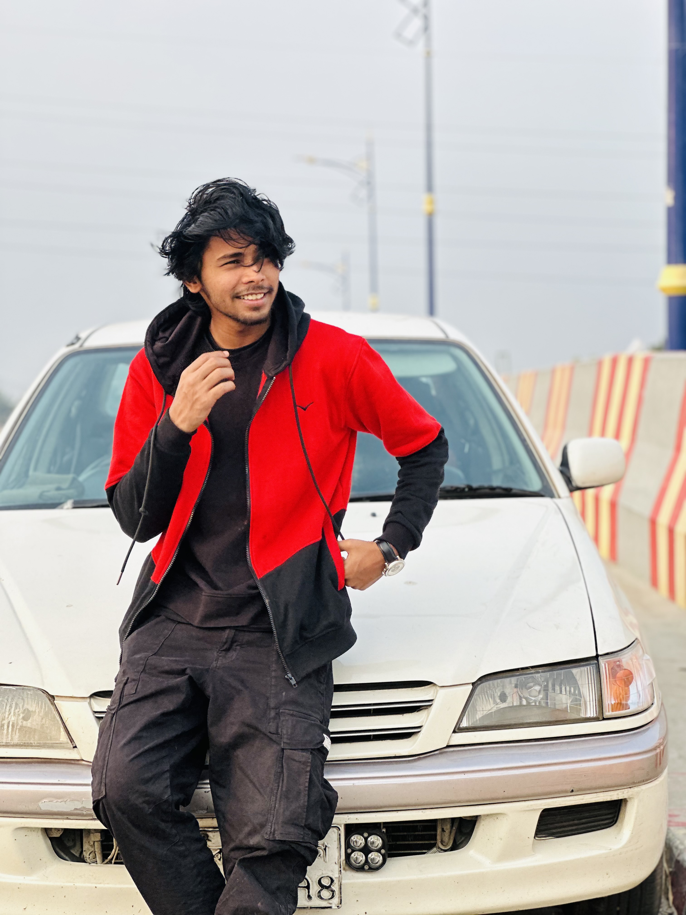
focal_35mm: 77
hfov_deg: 19.1
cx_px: 343
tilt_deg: +0.0
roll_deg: +1.1
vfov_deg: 25.3
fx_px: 2035
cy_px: 458
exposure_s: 1/121
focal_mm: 9
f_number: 2.8
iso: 32
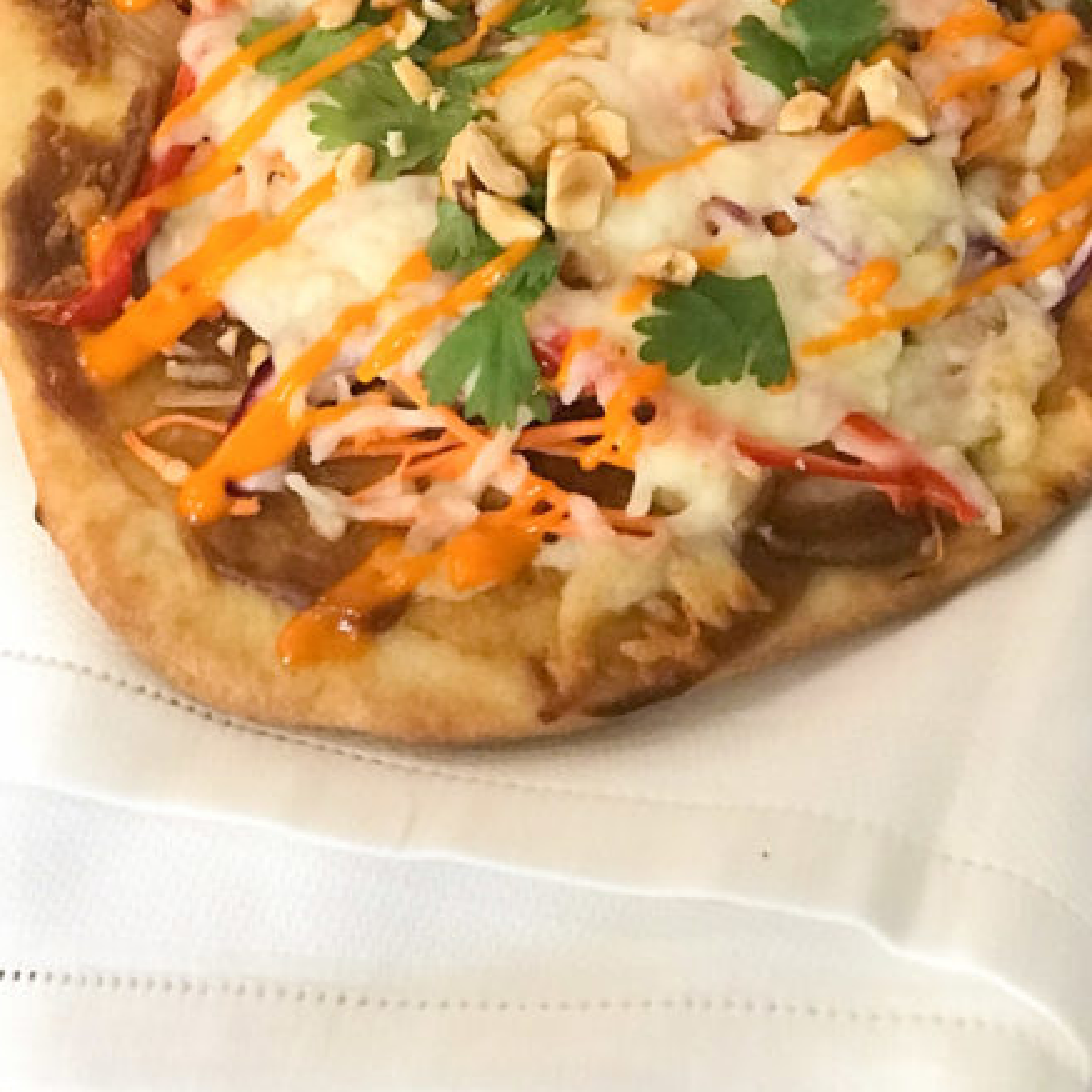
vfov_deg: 14.5
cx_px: 392
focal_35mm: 118
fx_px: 4211
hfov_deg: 14.8
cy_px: -82
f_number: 2.8
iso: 640
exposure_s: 1/60
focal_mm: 6.6
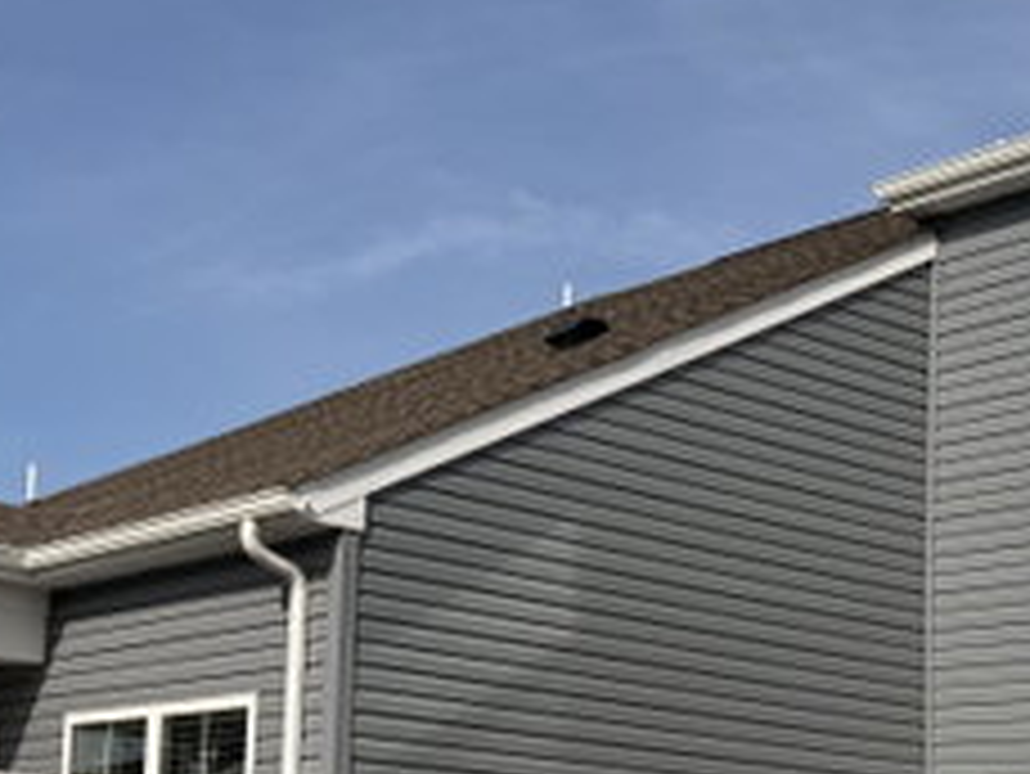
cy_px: 688
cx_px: 362
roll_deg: -2.6
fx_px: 1995
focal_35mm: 67
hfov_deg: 28.8
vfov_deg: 21.5
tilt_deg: +7.0
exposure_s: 1/9091
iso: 80
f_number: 1.78
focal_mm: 6.76
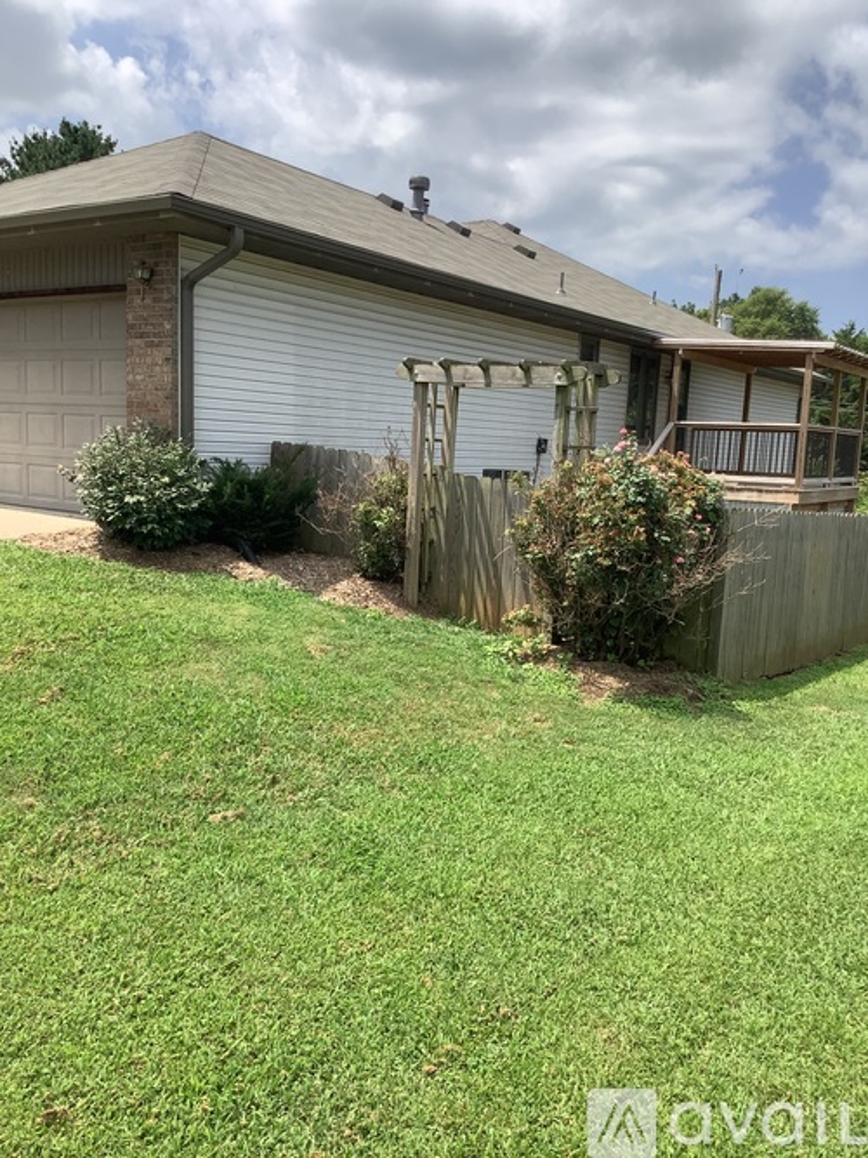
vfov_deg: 58.4
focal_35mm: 31
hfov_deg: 45.4
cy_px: 579
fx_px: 1037
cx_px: 434
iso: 25
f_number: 2.4
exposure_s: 1/1181
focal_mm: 3.3
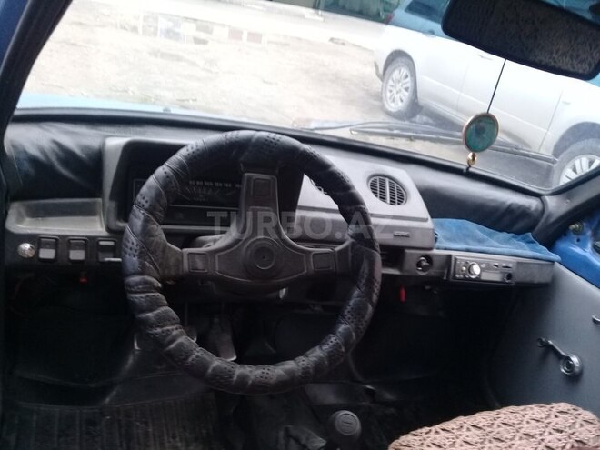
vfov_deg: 45.4
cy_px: 225
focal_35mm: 31
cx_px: 300
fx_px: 537
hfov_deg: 58.4
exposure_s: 1/33
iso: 100
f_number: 2.2
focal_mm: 3.3
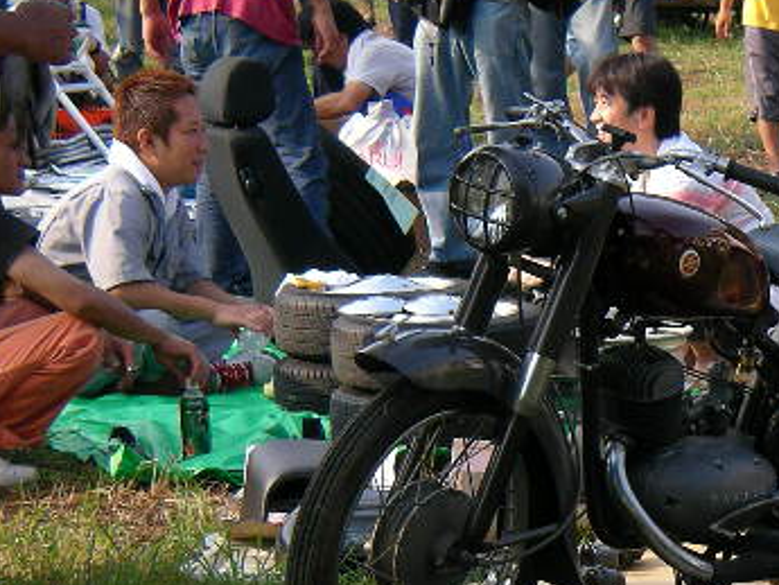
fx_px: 4345
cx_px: 628
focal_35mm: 193
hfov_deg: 10.2
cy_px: 526
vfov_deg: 7.7
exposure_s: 1/203
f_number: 3.9
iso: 50
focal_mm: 16
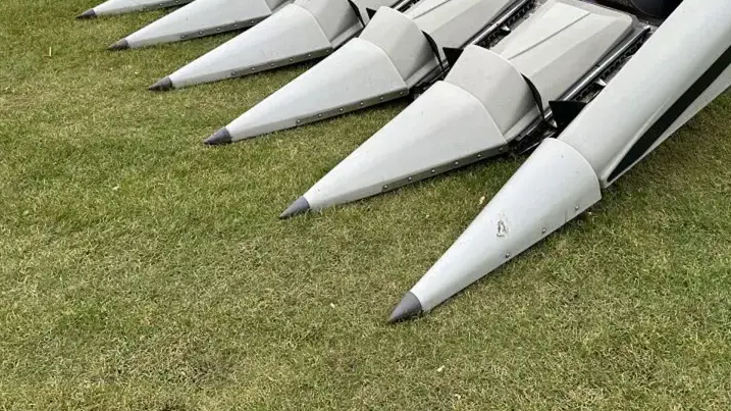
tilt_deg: -21.3
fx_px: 678
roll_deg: +0.3
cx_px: 426
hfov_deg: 56.3
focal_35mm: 35
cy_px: 78
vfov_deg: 32.7
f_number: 1.78
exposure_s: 1/121
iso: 64
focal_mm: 6.86
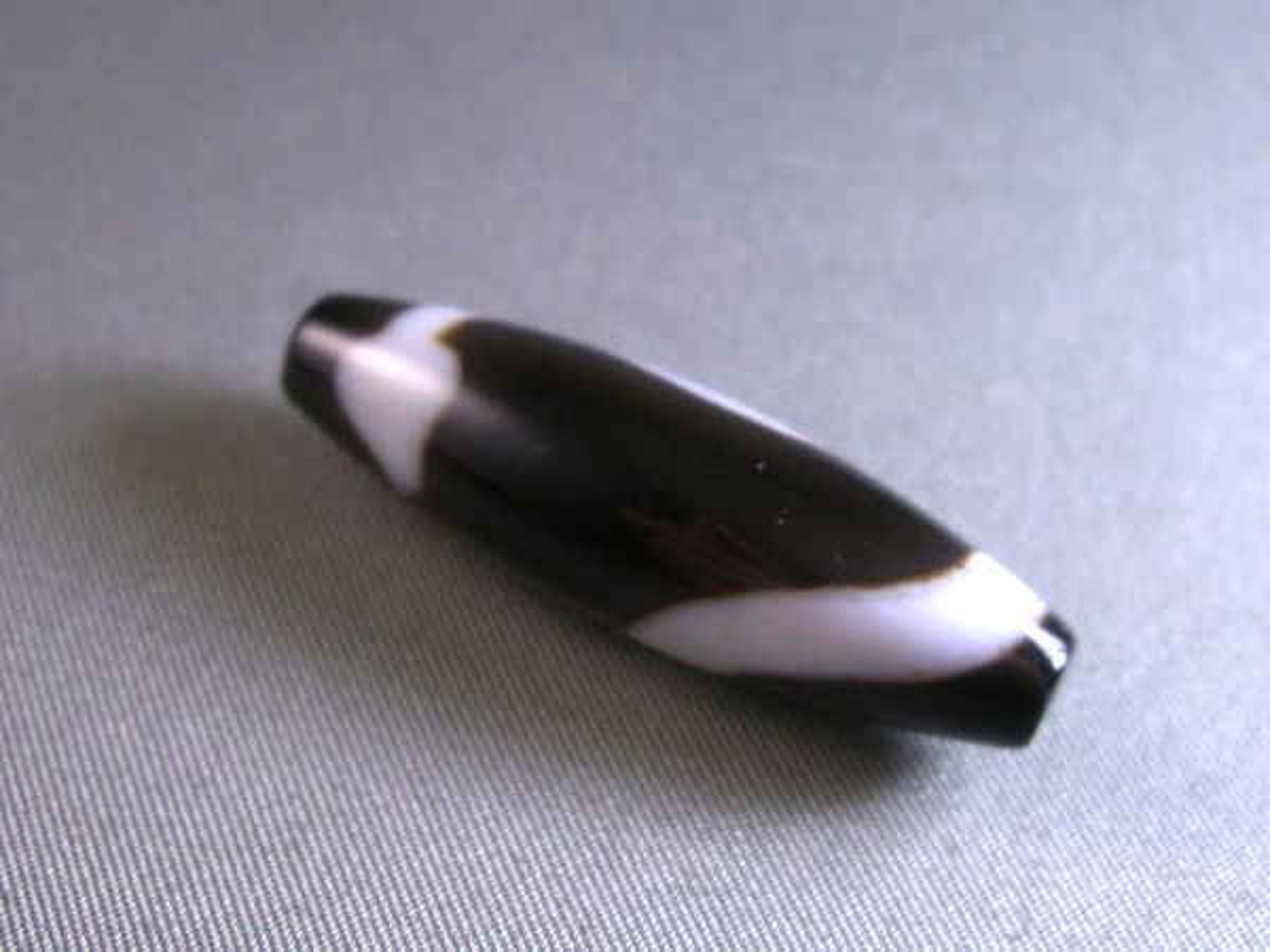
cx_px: 635
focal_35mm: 38
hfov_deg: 49.0
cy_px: 476
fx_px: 1394
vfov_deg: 37.7
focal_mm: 7.9
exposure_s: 1/80
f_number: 2.8
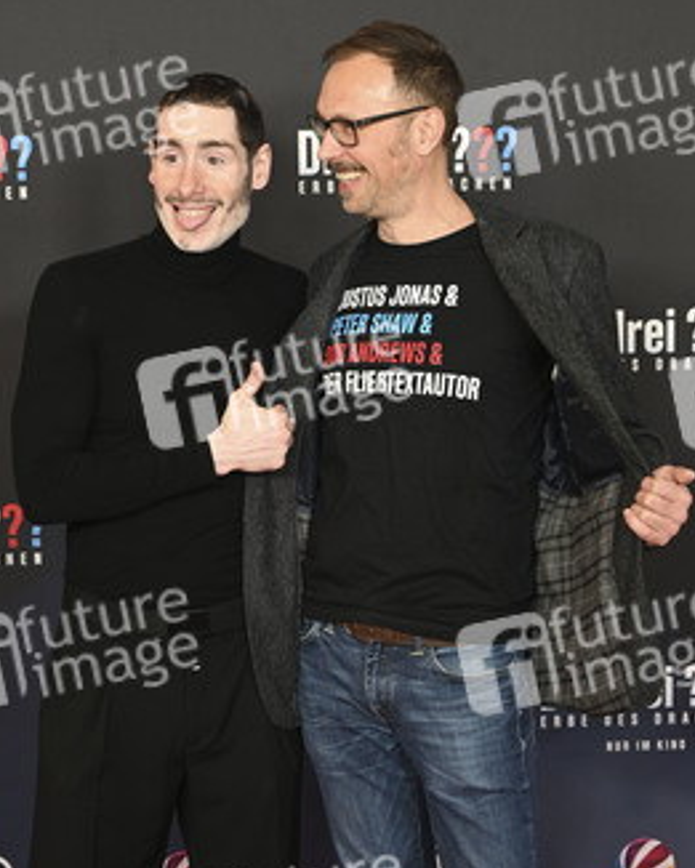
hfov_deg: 20.2
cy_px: 519
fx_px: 1953
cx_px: 351
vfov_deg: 25.0
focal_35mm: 76
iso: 1000
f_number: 6
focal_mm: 66
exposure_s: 1/160
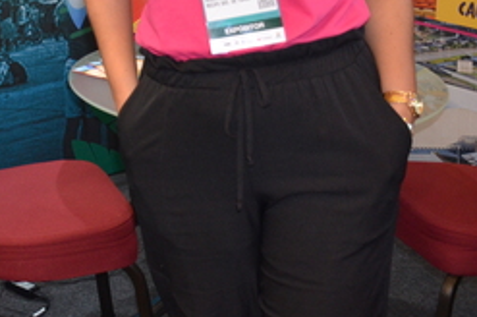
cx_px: -37
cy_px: -130
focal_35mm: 85
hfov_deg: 22.7
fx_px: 1125
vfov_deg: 15.1
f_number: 3.5
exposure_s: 1/60
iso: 800
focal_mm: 20
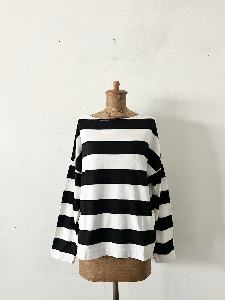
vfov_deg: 65.3
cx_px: 115
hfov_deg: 51.3
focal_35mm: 27
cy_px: 146
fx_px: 234
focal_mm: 5.7
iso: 250
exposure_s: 1/60
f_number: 1.5
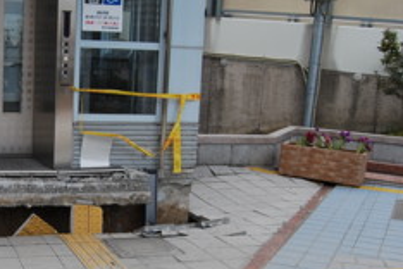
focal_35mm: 52
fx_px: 582
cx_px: 21
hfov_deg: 35.3
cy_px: 175
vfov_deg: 25.9
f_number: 5.6
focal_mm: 18
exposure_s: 1/125
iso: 125
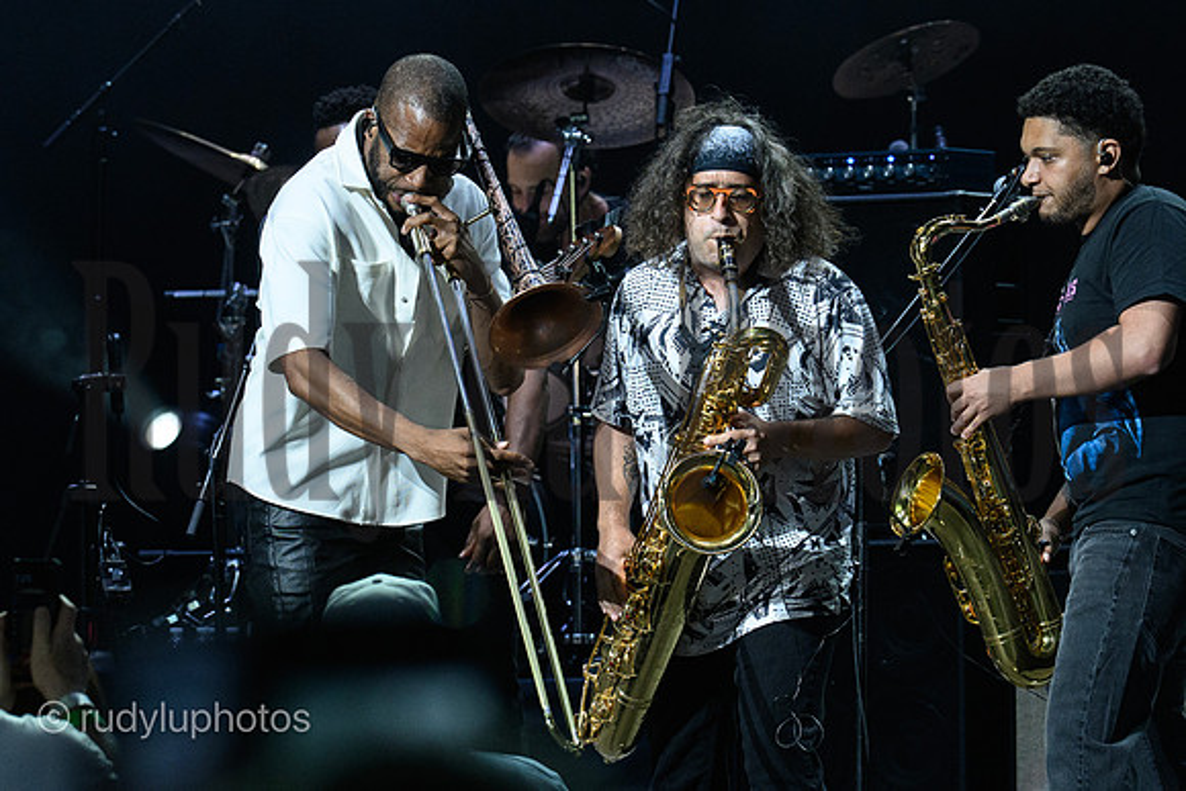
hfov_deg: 6.9
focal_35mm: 300
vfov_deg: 4.6
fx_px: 9885
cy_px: 396
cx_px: 593
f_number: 6.3
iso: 3200
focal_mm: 200
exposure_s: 1/800
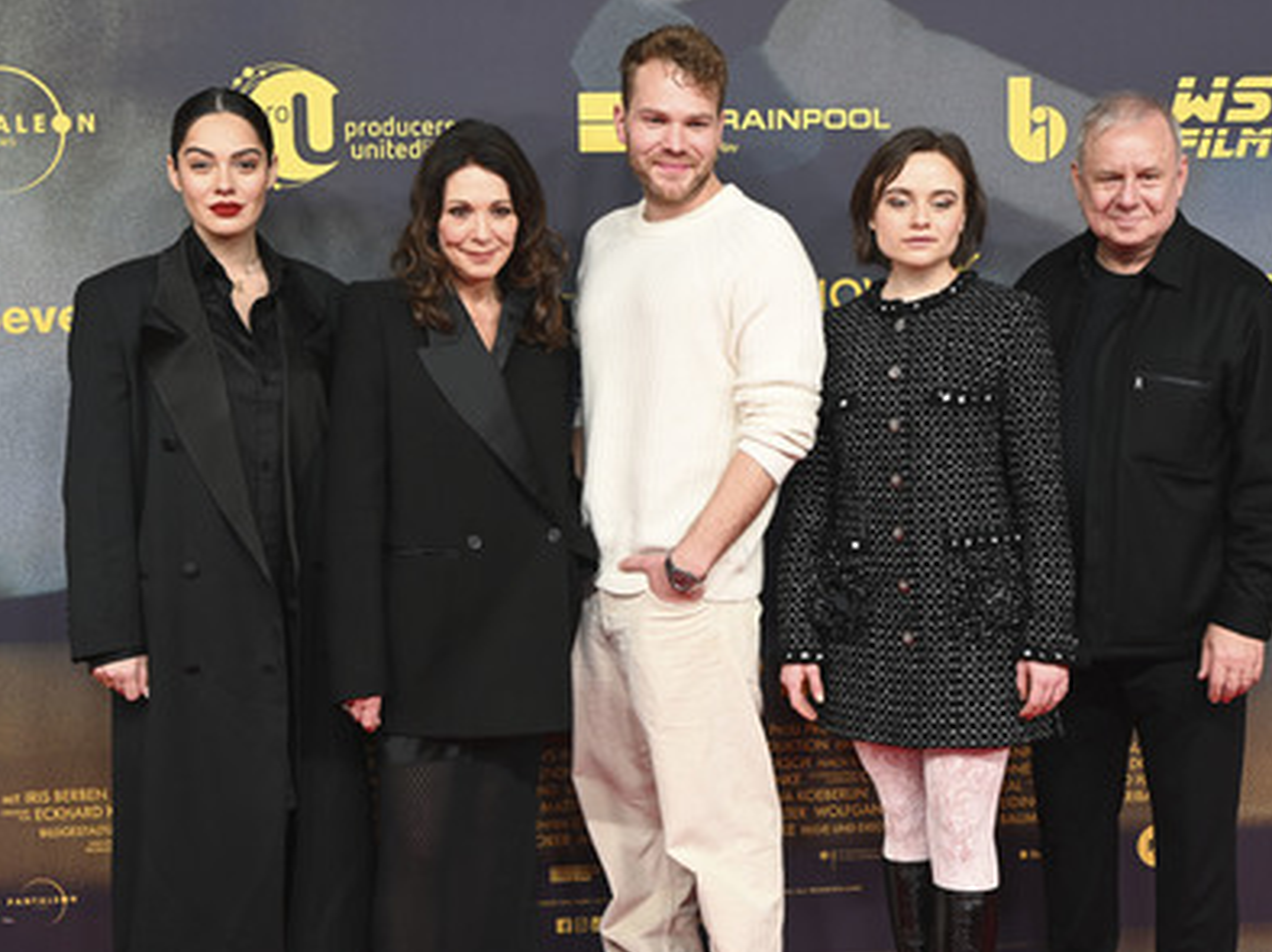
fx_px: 1616
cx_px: 670
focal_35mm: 44
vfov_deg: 32.8
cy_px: 478
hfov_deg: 43.0
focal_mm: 40
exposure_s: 1/160
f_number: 5.6
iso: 800
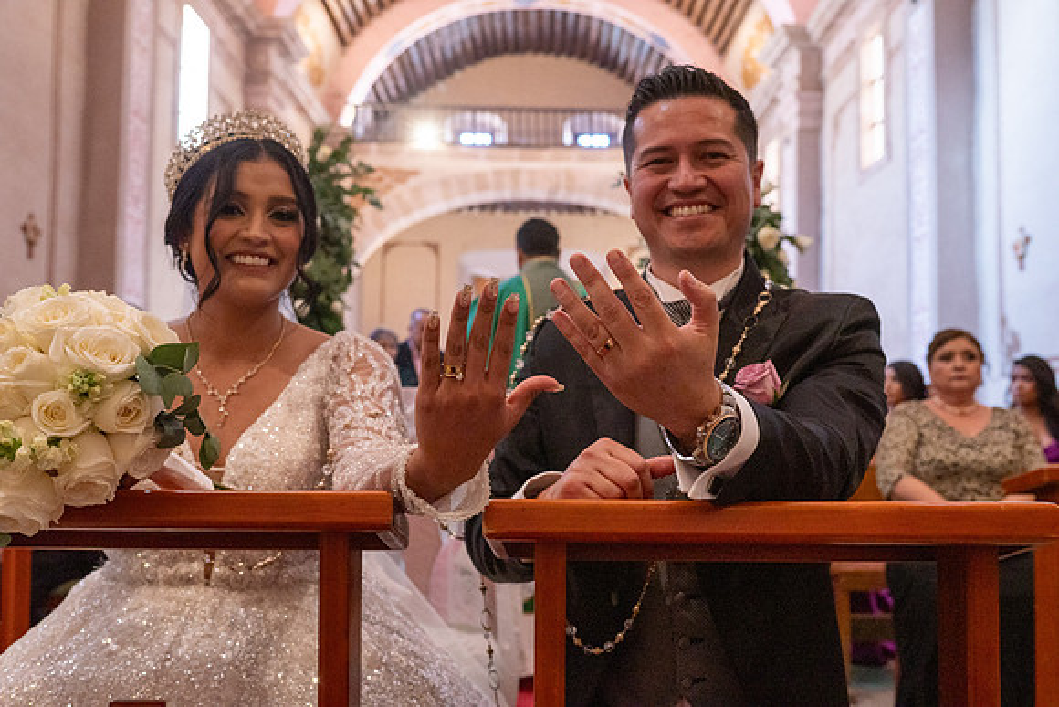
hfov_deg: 54.4
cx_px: 530
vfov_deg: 37.9
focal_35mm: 35
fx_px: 1030
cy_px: 354
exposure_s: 1/100
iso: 2500
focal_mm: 35
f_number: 5
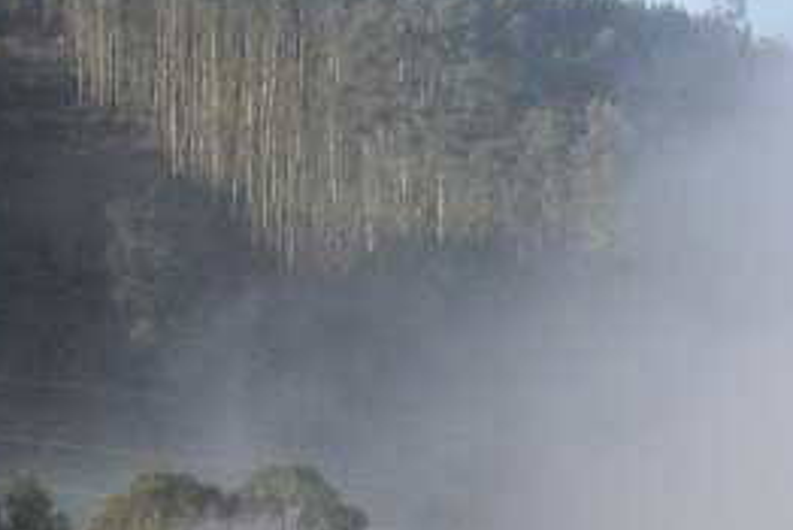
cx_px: 1898
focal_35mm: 241
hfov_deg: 7.9
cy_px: 1342
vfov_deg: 5.5
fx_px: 5311
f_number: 5.6
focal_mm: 6.2
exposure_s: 1/125
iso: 64
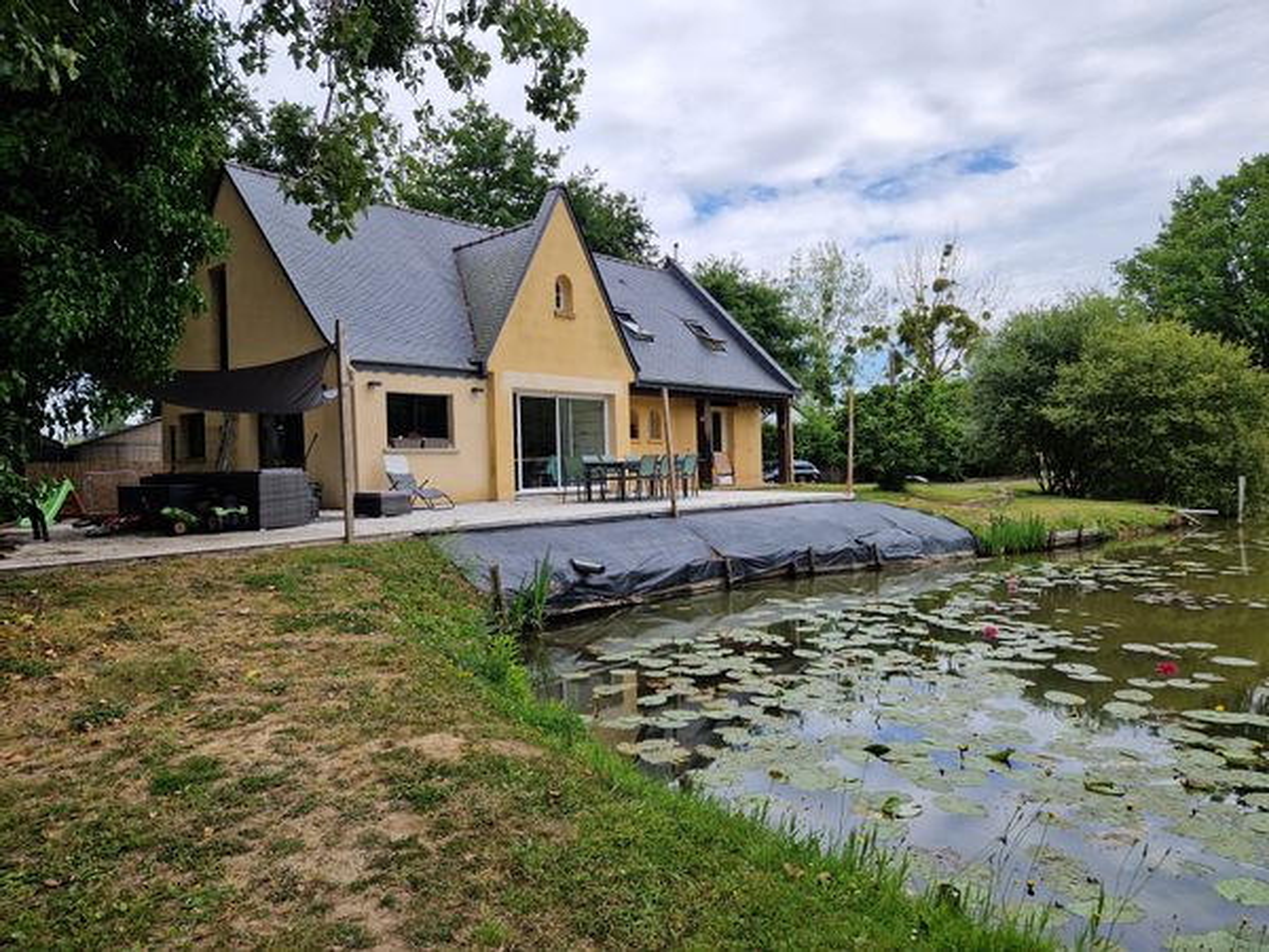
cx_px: 634
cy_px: 476
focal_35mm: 23
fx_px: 843
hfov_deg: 73.9
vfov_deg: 58.9
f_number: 1.8
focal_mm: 5.4
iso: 50
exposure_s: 1/1188
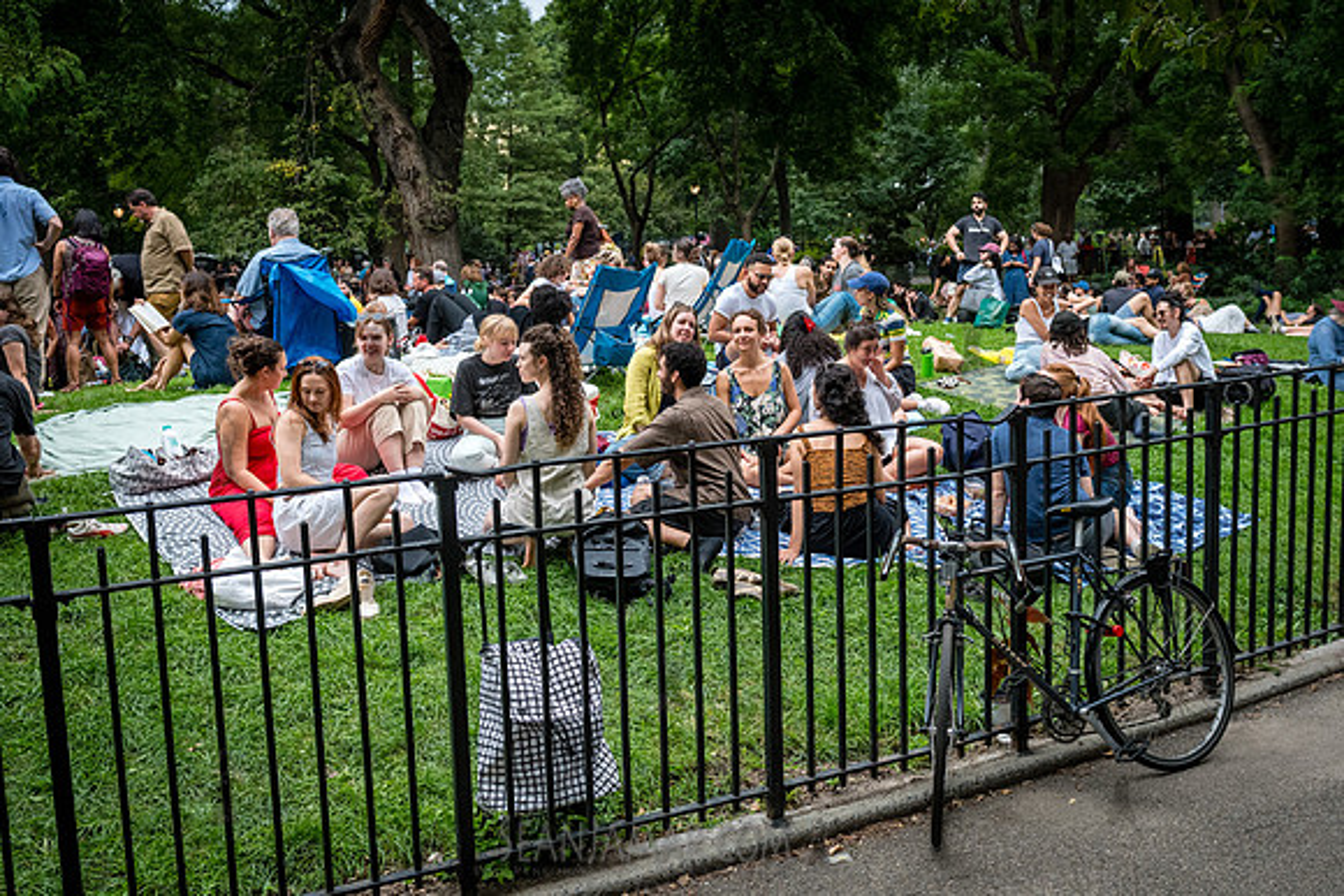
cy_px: 445
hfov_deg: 50.4
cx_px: 744
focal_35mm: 38
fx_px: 1426
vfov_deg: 34.9
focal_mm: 32
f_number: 4.5
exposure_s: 1/800
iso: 2000
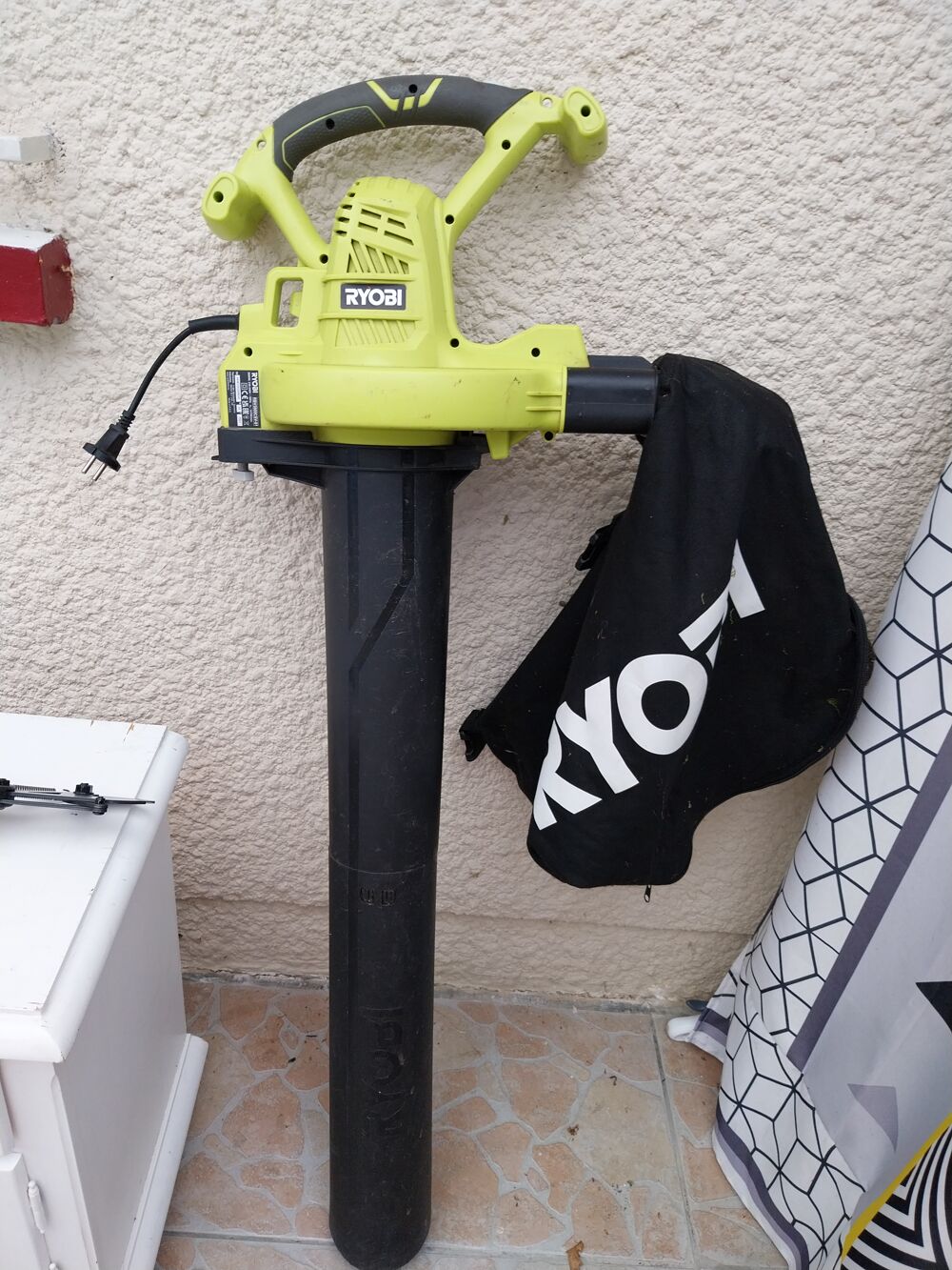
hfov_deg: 53.1
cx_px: 476
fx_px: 953
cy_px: 635
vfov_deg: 67.3
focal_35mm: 26
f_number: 1.8
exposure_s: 1/50
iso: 50
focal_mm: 4
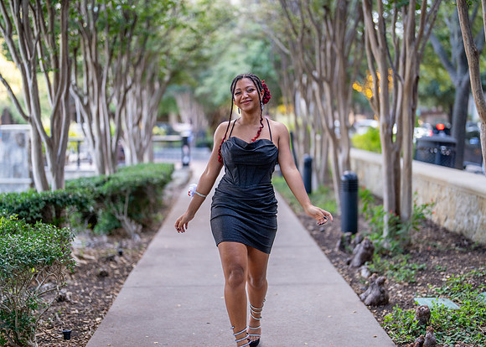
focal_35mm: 52
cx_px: 243
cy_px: 174
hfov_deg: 37.2
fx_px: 723
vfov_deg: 27.0
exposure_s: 1/1000
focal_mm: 50
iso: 400
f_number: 1.2
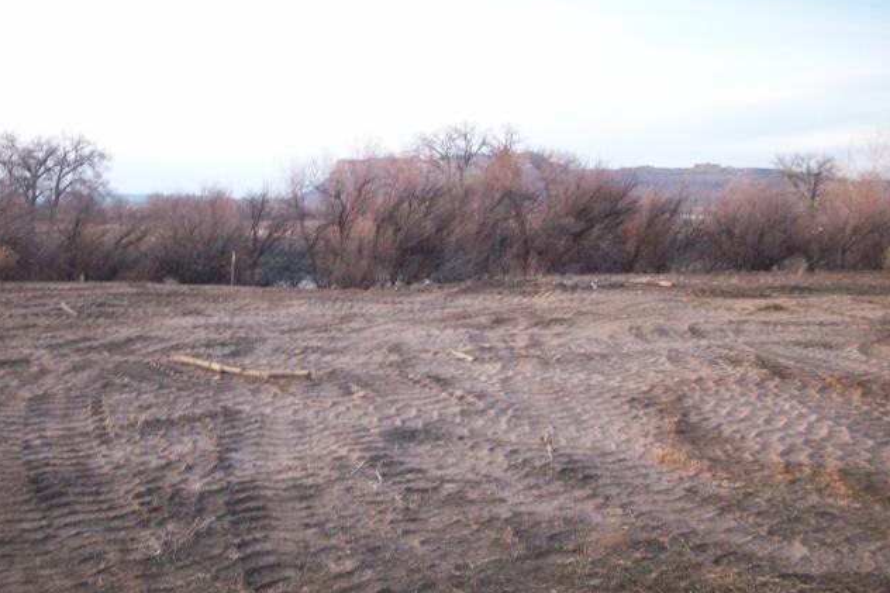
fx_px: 964
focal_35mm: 39
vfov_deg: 34.2
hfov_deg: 49.6
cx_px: 442
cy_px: 280
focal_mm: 6.2
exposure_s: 1/147
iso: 200
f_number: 2.8
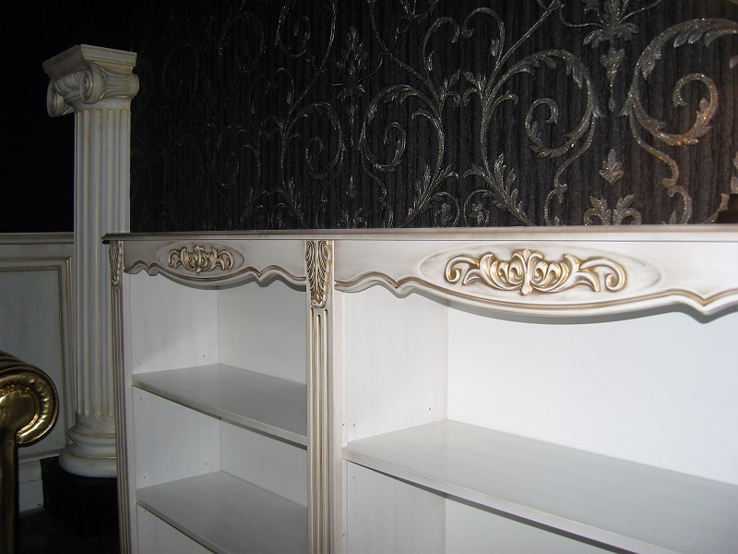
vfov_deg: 41.8
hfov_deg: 54.0
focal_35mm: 34
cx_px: 369
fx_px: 725
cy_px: 277
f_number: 2.8
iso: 100
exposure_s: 1/40
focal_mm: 7.3
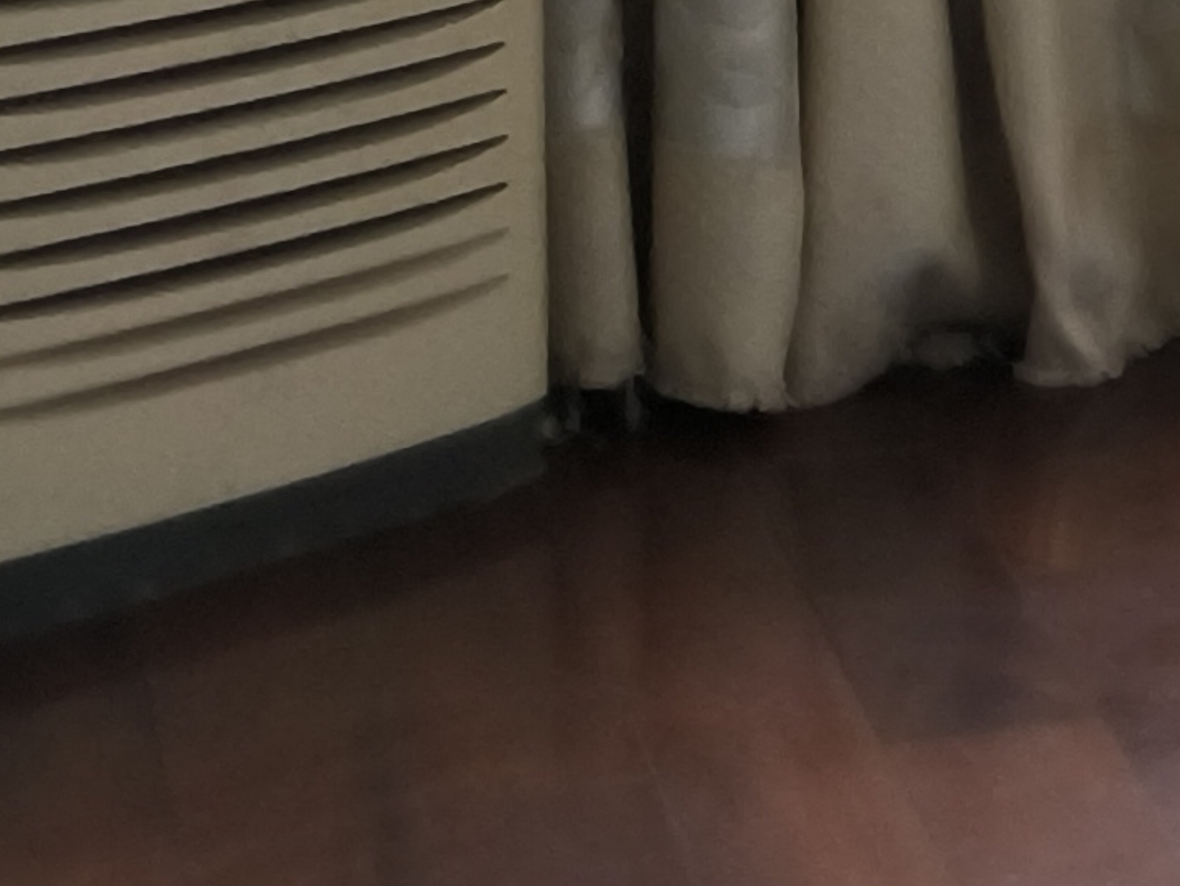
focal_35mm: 148
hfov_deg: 10.1
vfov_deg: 9.8
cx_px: 3483
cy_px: -264
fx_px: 5048
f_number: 1.79
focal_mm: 4.69
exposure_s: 1/50
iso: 237
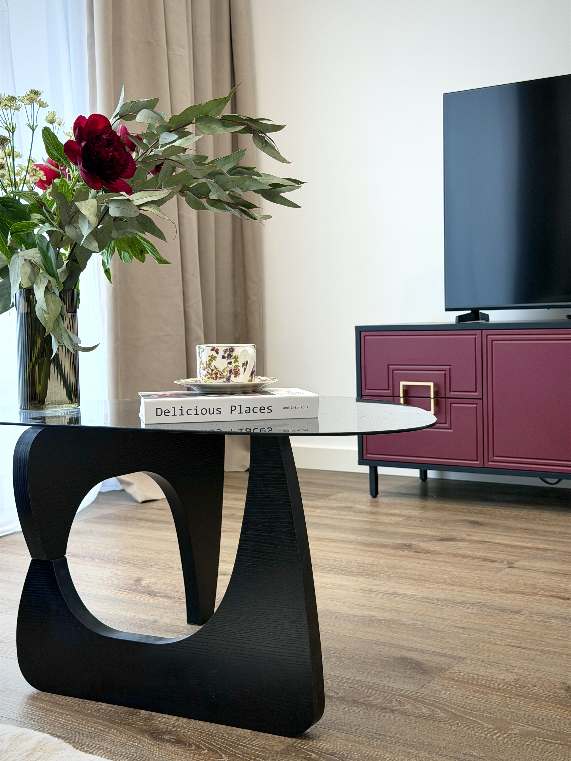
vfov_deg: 39.7
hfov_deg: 30.3
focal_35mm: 48
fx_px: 1056
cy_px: 380
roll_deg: +1.0
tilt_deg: -3.6
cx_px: 286
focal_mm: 6.76
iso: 100
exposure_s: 1/83
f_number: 1.78
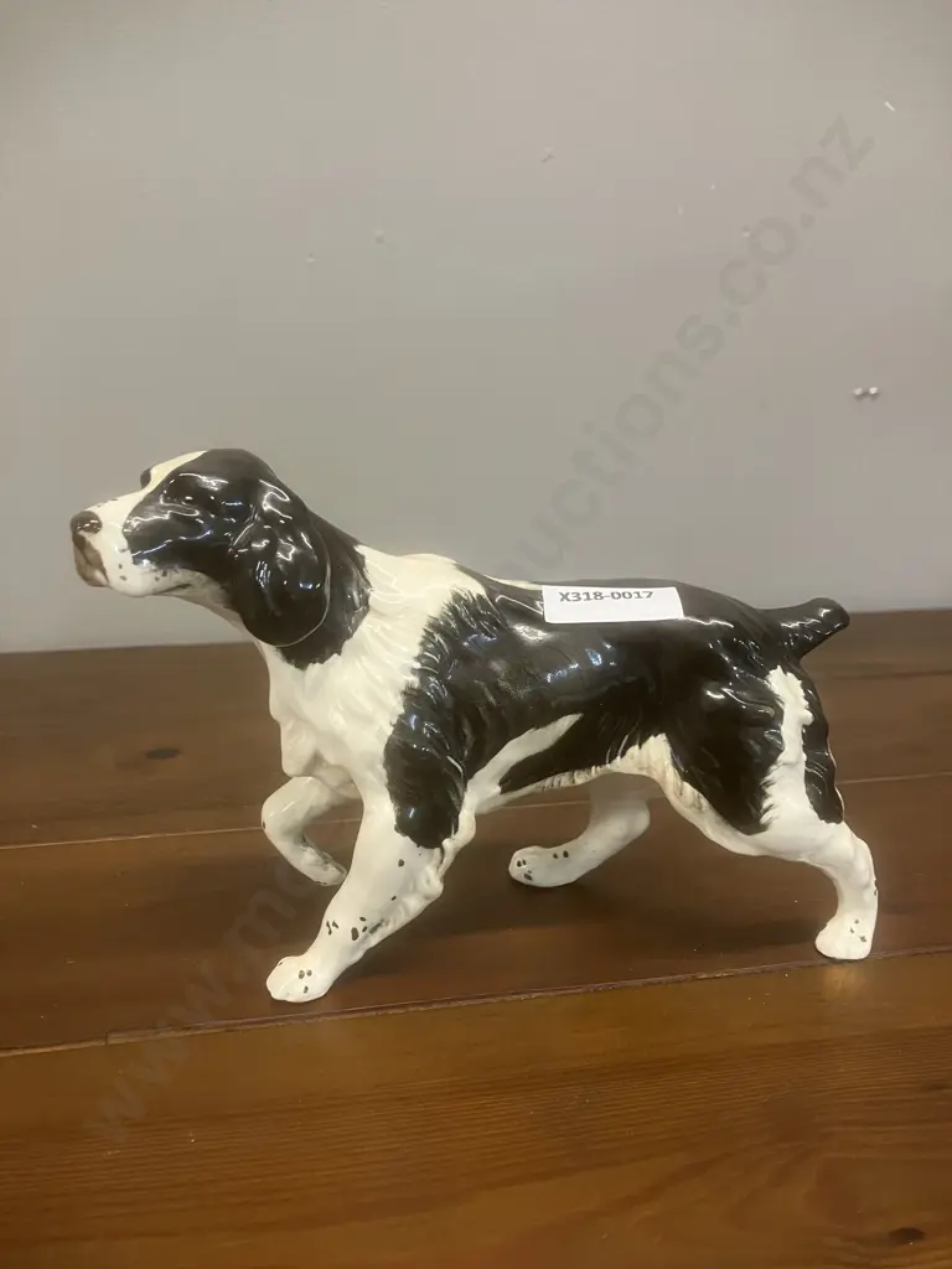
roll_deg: -0.2
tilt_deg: -16.8
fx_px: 1027
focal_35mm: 28
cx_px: 476
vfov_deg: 63.4
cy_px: 634
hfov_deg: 49.7
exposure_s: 1/50
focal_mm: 3.99
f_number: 1.8
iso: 200
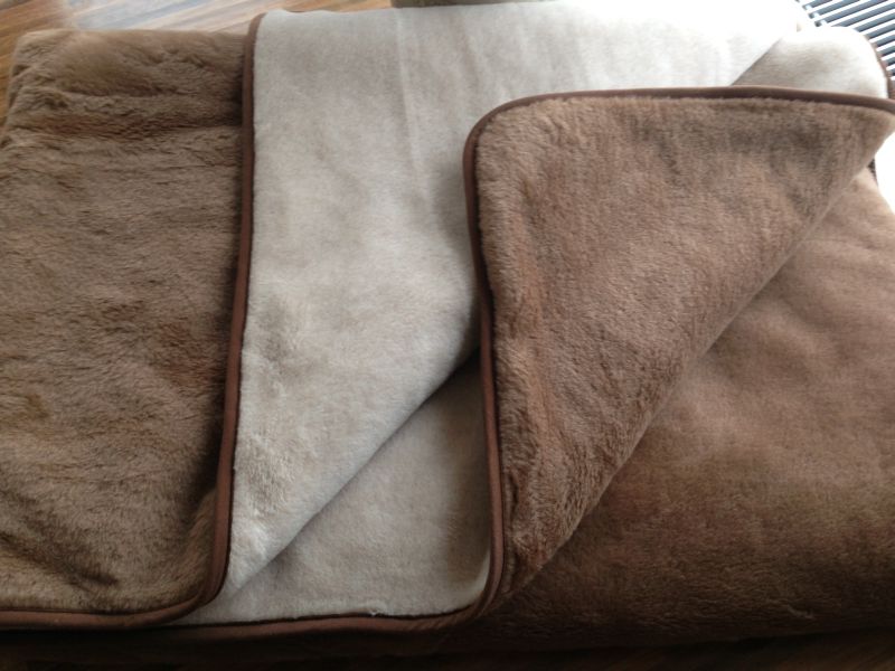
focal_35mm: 33
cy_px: 336
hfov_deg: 55.4
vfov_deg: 42.9
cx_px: 448
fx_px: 853
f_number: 2.4
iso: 50
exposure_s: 1/24
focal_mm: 4.13
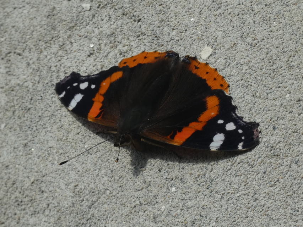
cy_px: 114
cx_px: 152
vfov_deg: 3.3
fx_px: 3975
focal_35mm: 454
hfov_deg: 4.4
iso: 80
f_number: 5.6
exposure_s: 1/250
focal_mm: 81.4
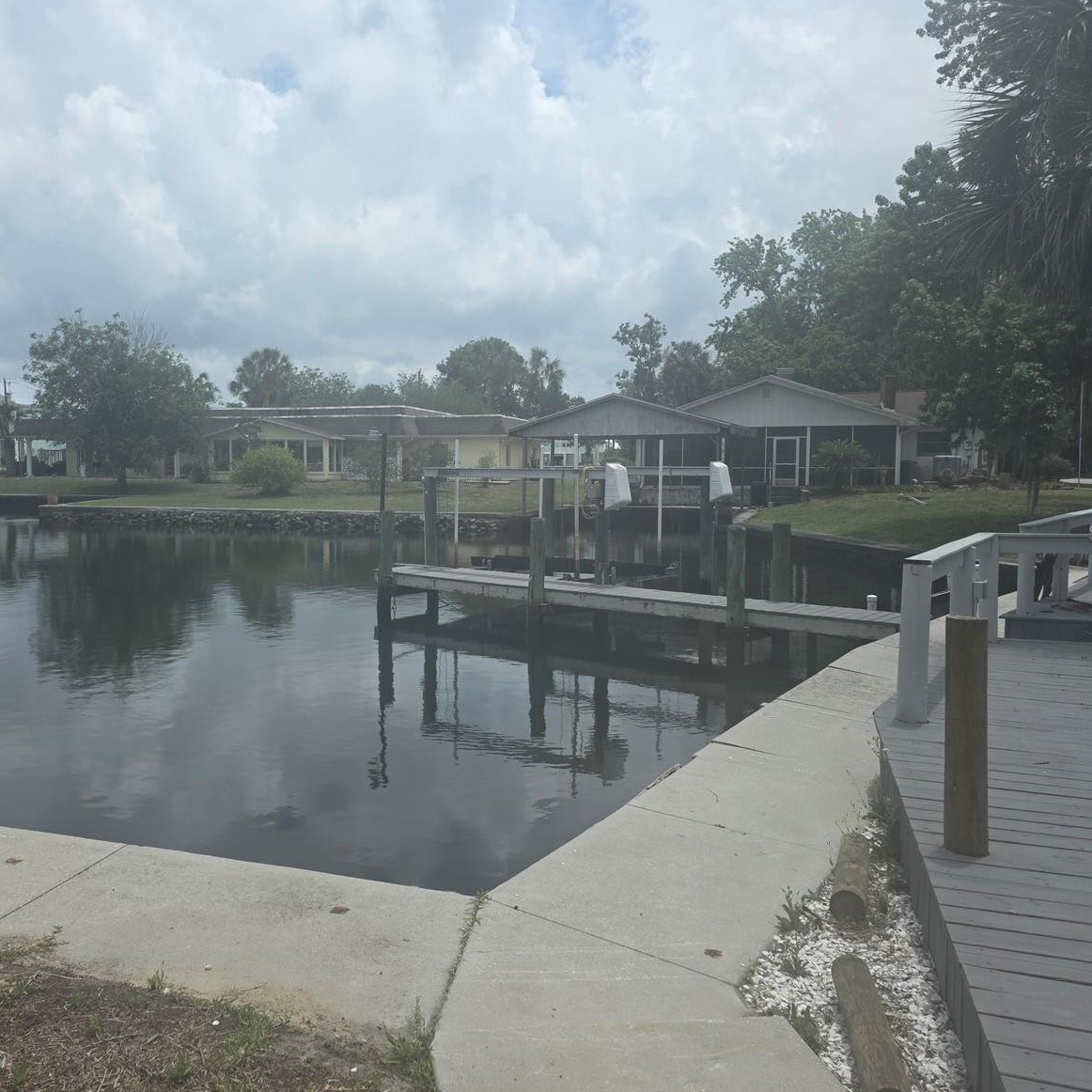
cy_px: 532
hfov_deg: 56.8
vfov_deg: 57.3
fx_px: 999
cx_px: 426
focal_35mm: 28
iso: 80
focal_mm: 6.3
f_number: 1.7
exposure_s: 1/7061
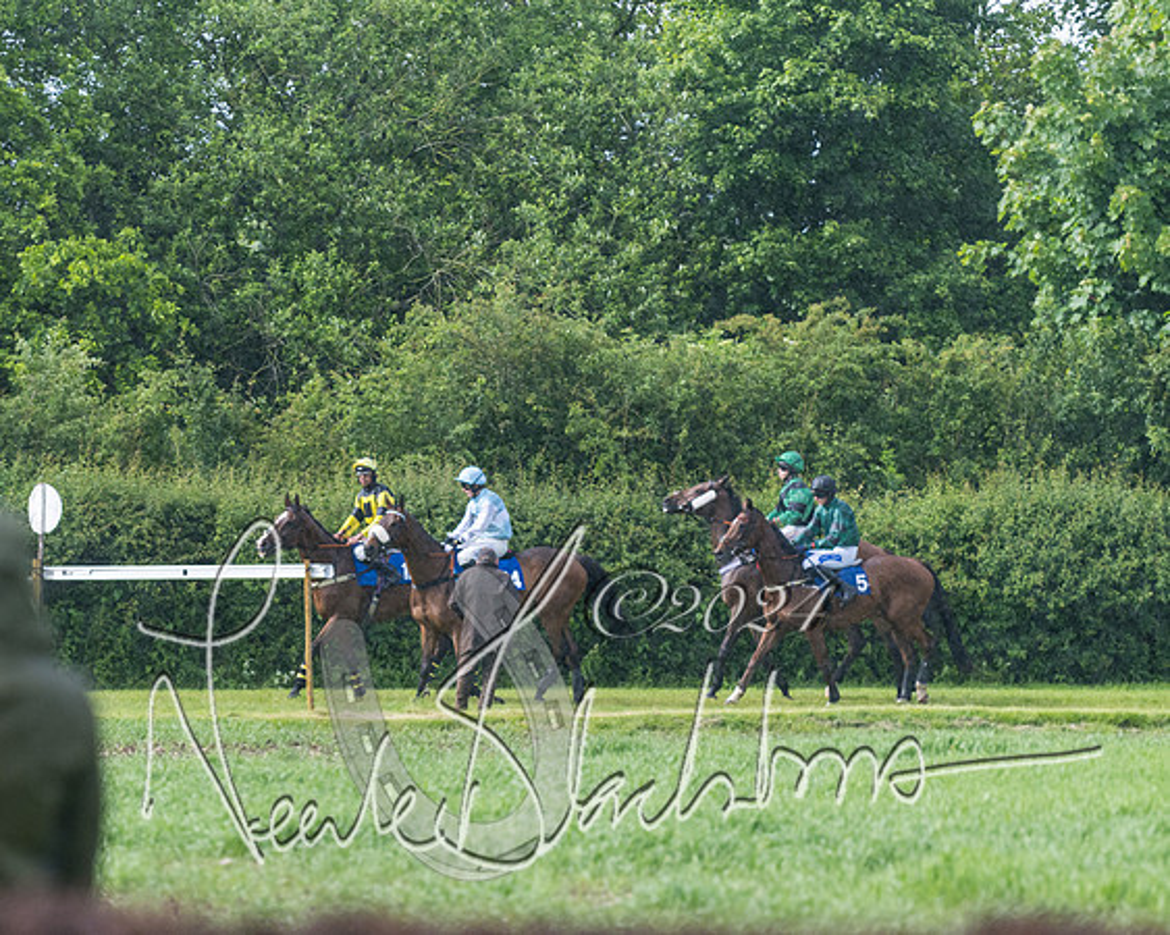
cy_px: 445
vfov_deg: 3.6
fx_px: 14781
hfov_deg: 4.5
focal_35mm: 427
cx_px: 407
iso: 400
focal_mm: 240
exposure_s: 1/2000
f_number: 4
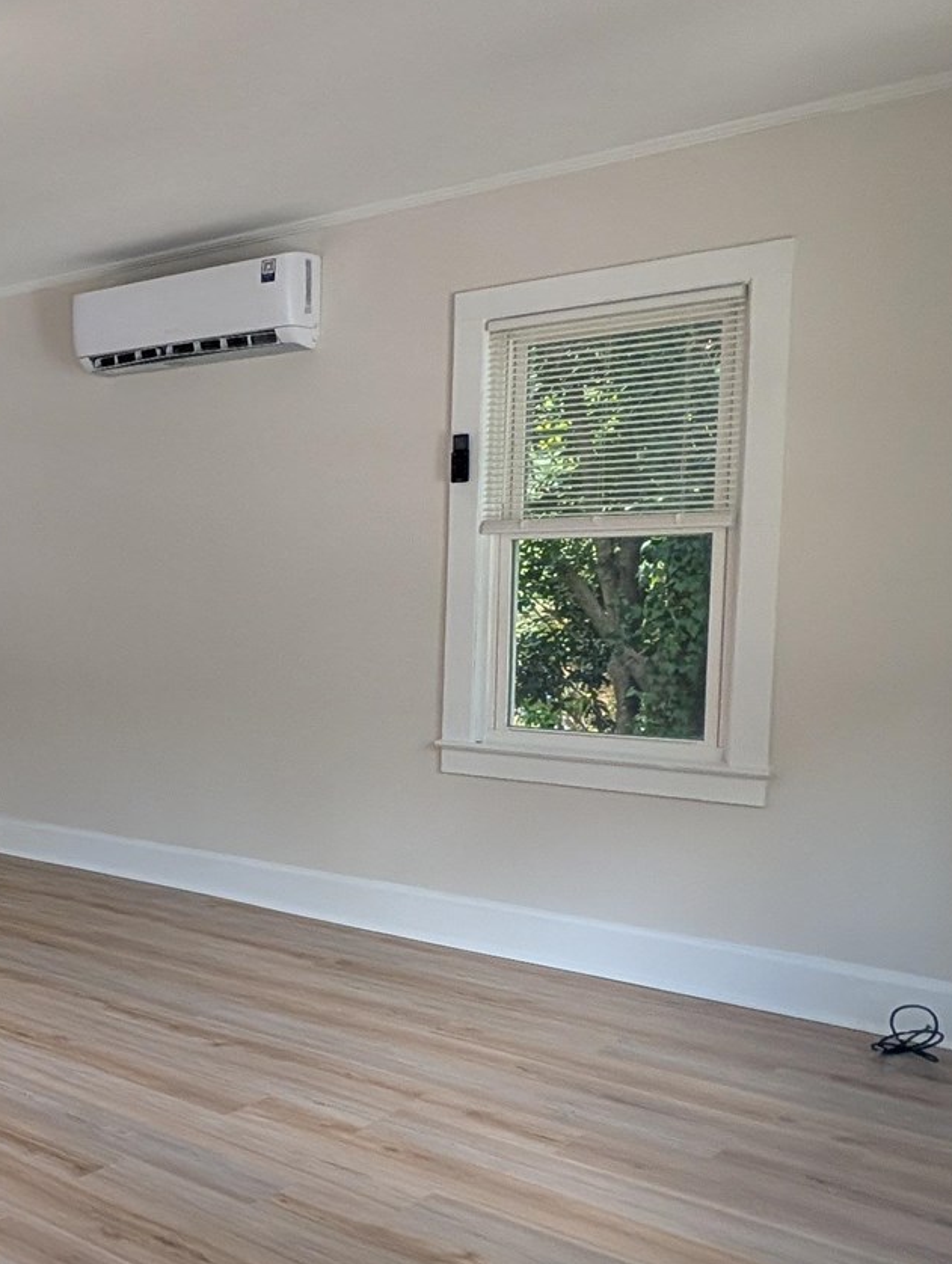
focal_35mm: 33
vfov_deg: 55.2
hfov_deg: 33.1
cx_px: -253
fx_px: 1207
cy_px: 691
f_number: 1.7
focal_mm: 2.02
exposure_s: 1/193
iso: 117
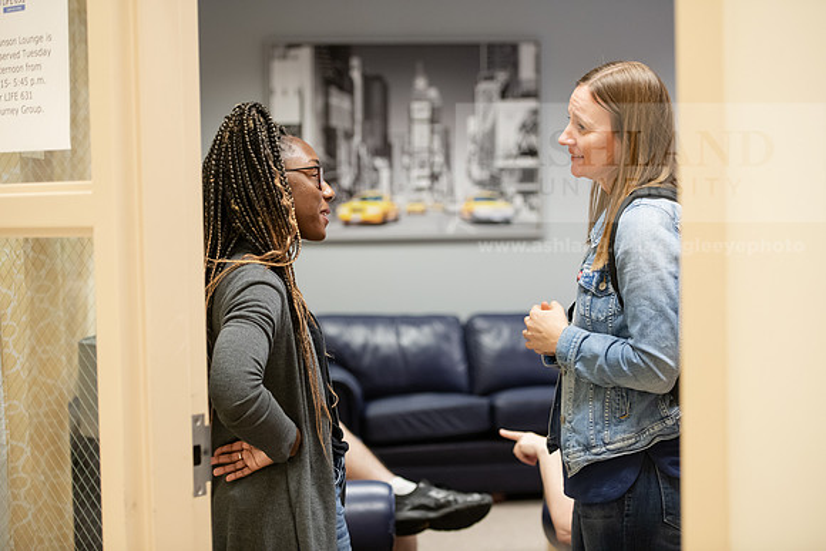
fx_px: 1721
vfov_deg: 18.2
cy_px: 276
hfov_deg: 27.0
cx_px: 413
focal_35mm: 75
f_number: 3.2
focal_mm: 75
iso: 2500
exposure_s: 1/200
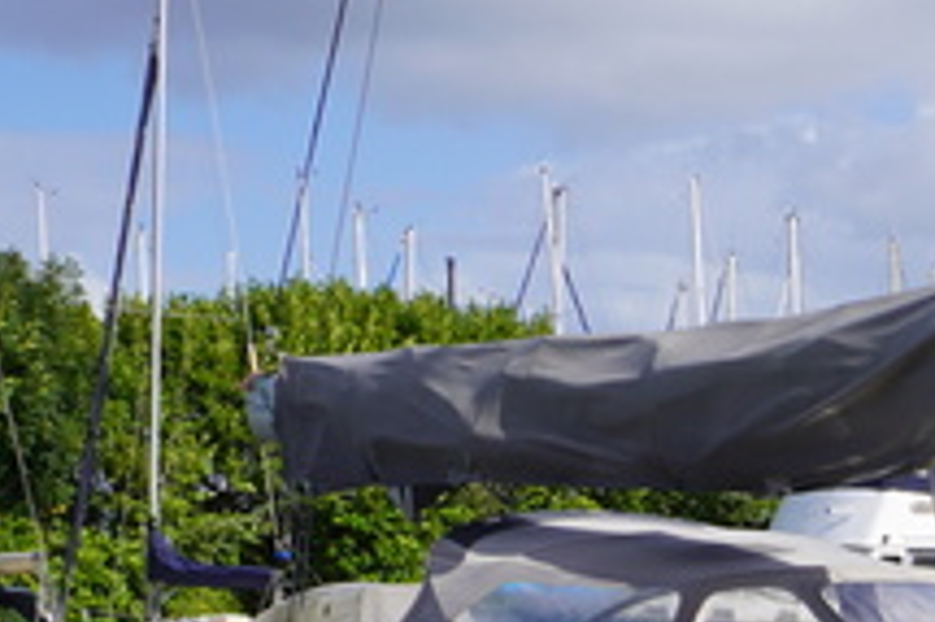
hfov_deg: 15.1
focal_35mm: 122
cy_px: 755
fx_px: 3166
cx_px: 1548
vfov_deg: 11.0
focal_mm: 18
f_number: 10
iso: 100
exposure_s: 1/200
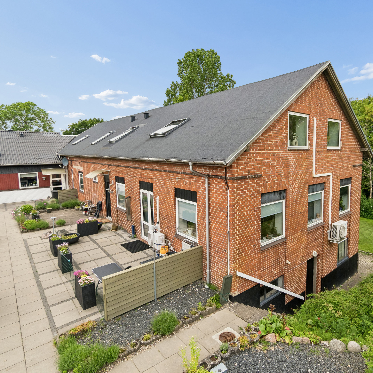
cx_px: 236
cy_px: 181
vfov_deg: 74.8
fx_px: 244
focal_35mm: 20
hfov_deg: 73.4
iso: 200
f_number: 4
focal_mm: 10
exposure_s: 1/320
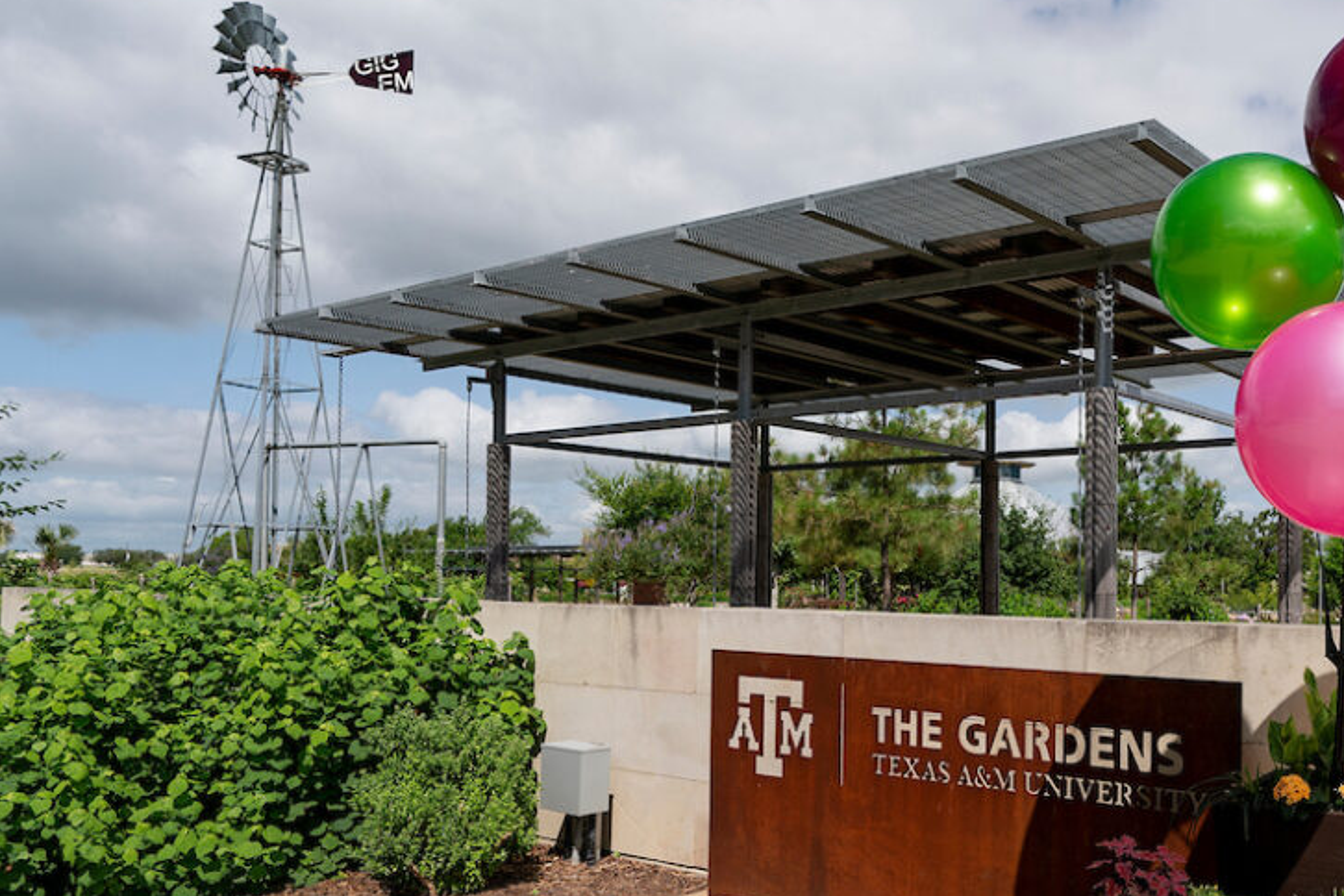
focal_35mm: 29
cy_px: 576
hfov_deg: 59.2
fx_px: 1083
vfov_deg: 44.5
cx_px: 1053
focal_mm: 18
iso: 200
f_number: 5
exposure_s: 1/1600
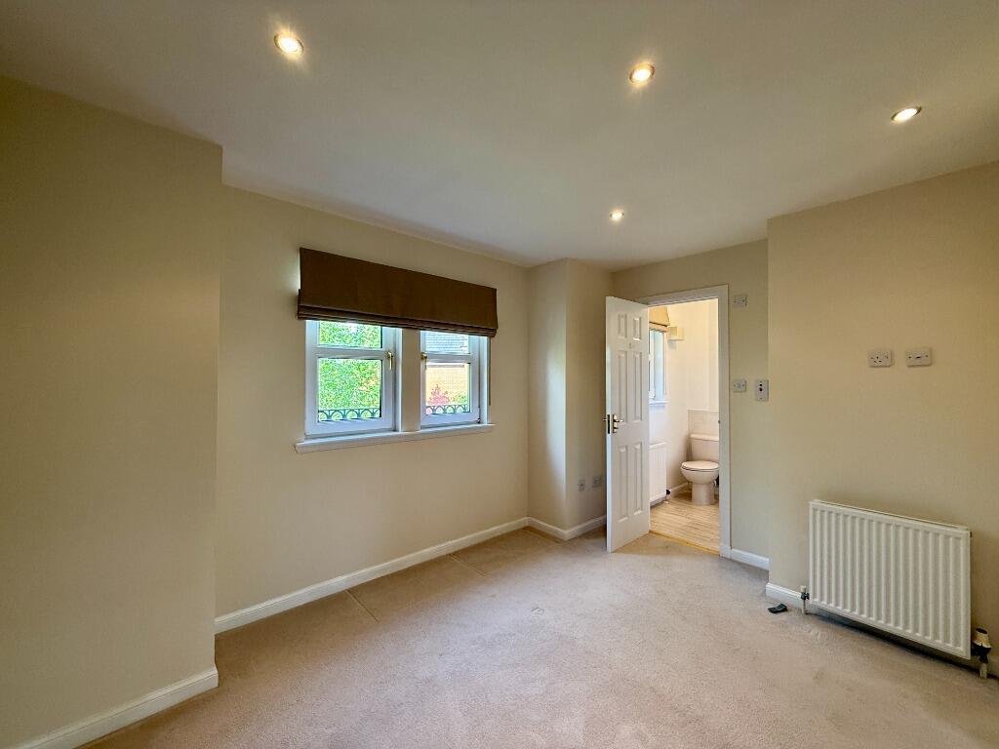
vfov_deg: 85.7
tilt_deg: +0.8
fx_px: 404
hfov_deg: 102.1
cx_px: 500
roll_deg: -0.7
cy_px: 374
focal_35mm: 14
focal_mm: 2.22
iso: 160
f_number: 2.2
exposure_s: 1/100
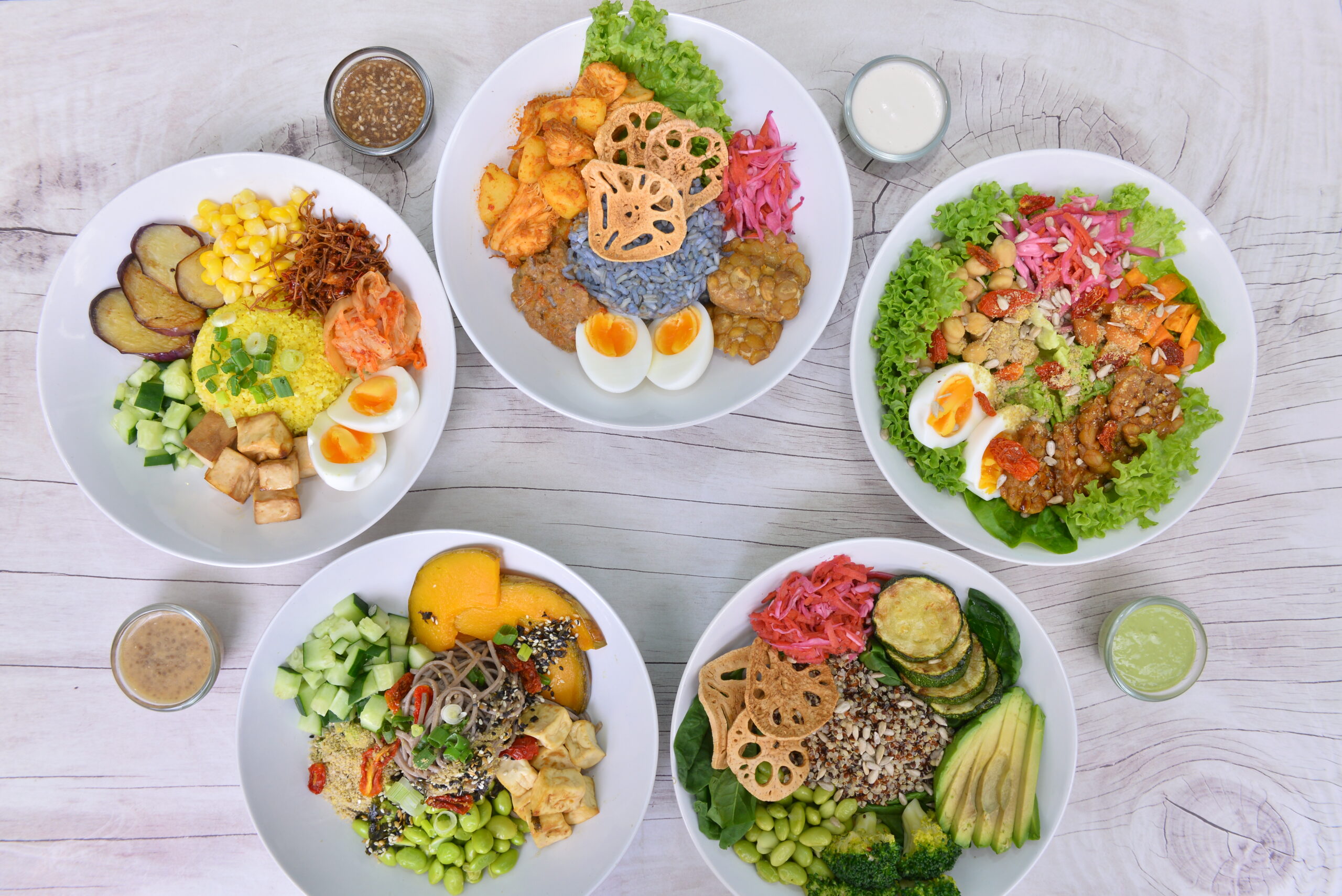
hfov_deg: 63.6
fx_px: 1081
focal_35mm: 29
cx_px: 671
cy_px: 448
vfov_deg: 45.0
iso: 400
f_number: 8
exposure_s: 1/160
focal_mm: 29
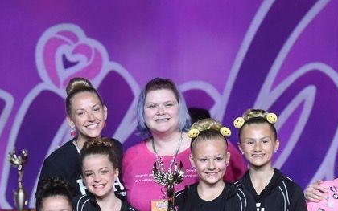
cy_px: 181
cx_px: 101
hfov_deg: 4.4
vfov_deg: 2.7
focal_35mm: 481
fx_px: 4433
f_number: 4
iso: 4000
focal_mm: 155
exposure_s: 1/640
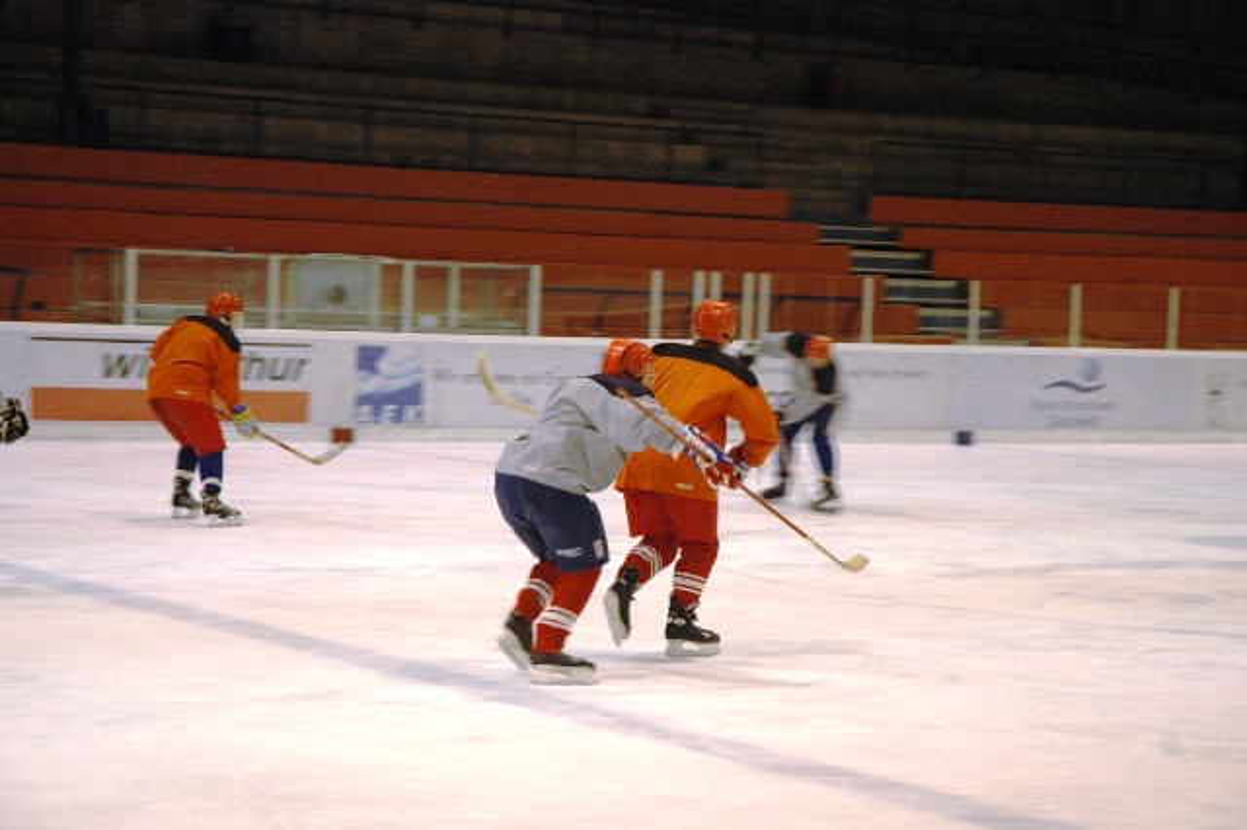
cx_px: 624
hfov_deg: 22.6
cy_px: 415
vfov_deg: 15.2
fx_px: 3116
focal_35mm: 90
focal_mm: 60
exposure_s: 1/80
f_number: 4.5
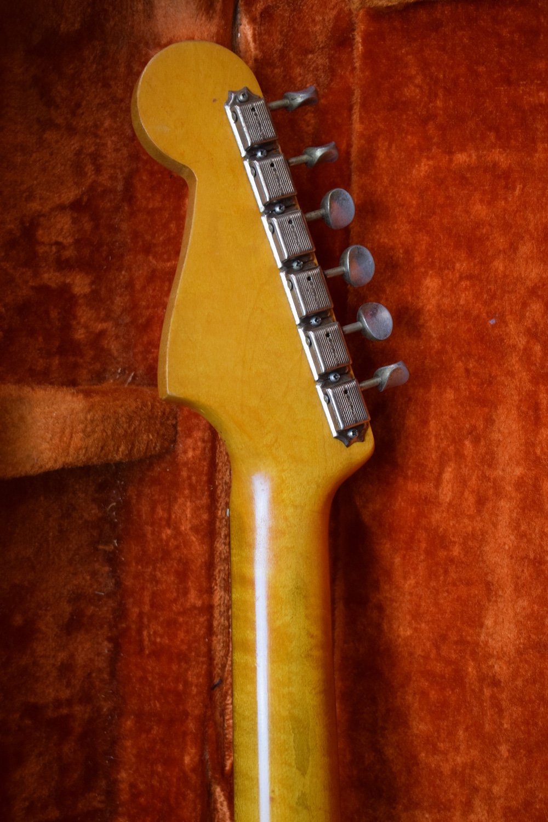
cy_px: 411
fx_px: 1541
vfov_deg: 29.9
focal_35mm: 68
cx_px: 274
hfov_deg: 20.2
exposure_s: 1/60
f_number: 5
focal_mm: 45
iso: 2000
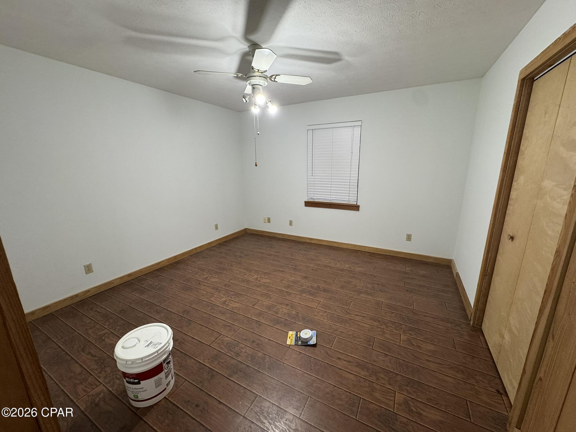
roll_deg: +0.4
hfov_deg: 102.1
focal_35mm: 14
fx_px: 233
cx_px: 288
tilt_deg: -12.9
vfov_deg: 85.7
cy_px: 216
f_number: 2.2
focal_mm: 2.22
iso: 200
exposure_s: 1/60
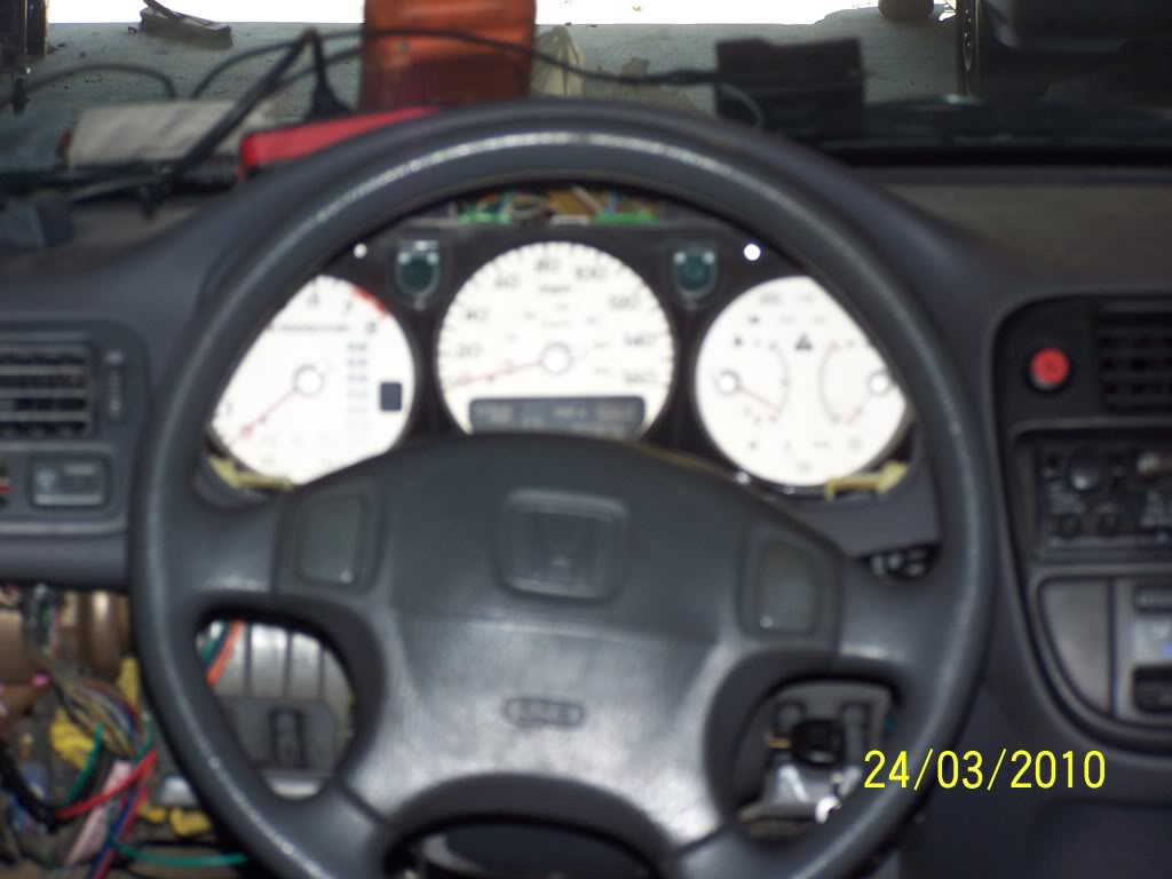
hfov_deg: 14.2
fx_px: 4706
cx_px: 586
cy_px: 440
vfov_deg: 10.7
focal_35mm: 139
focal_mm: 23.1
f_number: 3.2
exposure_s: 1/90
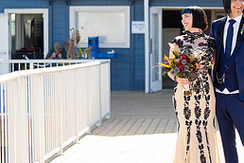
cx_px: 226
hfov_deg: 17.3
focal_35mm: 116
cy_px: 69
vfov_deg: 11.8
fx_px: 786
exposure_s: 1/2500
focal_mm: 50
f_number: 1.8
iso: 200
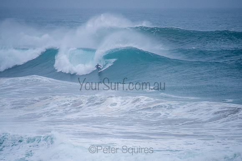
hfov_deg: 3.4
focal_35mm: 613
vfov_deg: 2.2
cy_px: 74
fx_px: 4123
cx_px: 116
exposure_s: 1/1250
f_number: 5.6
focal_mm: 500
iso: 450
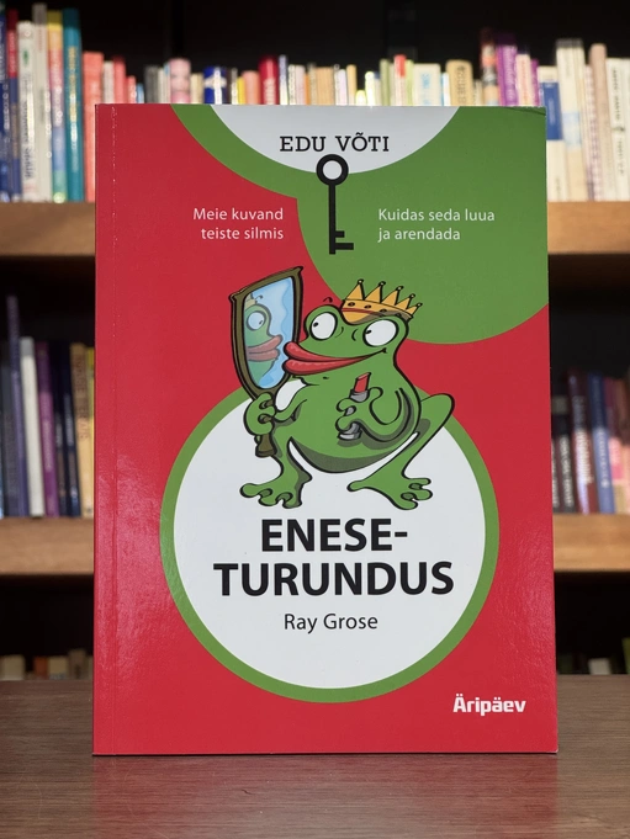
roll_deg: -0.5
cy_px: 420
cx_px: 315
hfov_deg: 19.1
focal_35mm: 77
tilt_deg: +1.5
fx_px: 1868
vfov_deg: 25.3
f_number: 2.8
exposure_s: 1/99
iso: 160
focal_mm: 9
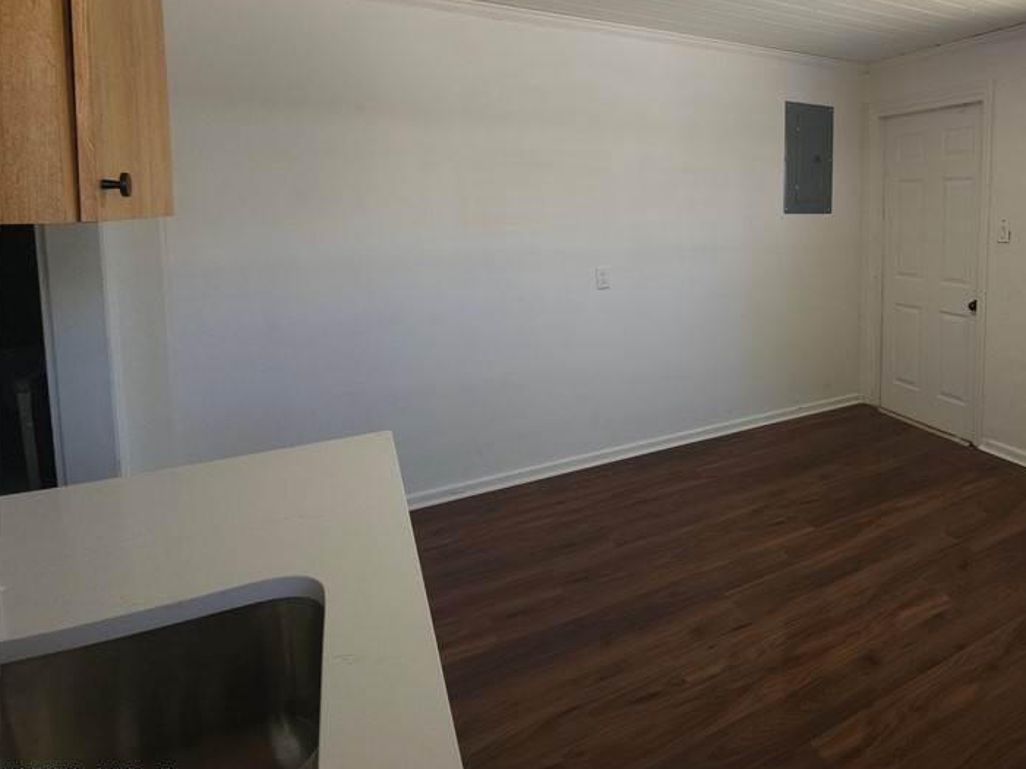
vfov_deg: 66.4
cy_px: 243
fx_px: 563
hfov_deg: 79.7
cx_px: 741
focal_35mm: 19
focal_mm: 2.2
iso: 64
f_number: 2.2
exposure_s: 1/30
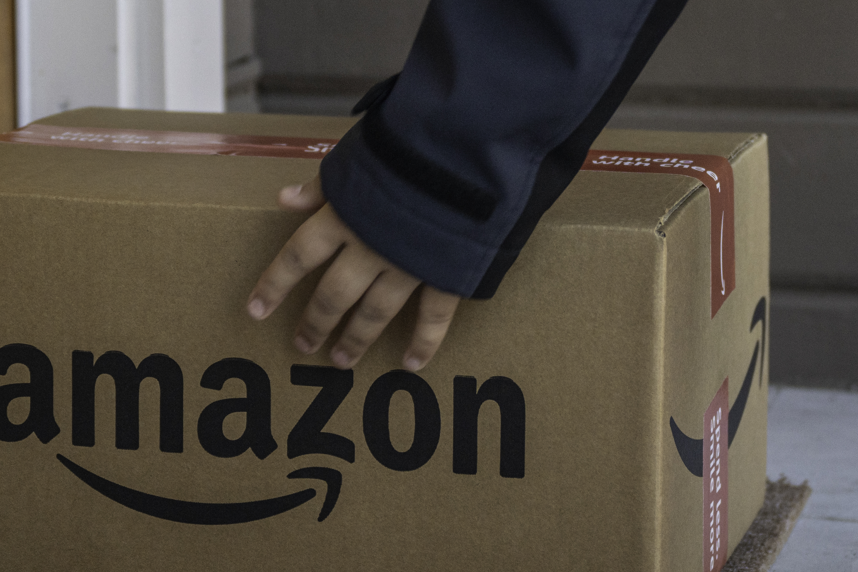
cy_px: 24
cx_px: 504
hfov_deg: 15.5
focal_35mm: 132
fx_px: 3146
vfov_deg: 10.3
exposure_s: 1/160
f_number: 2.8
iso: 125
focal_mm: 46
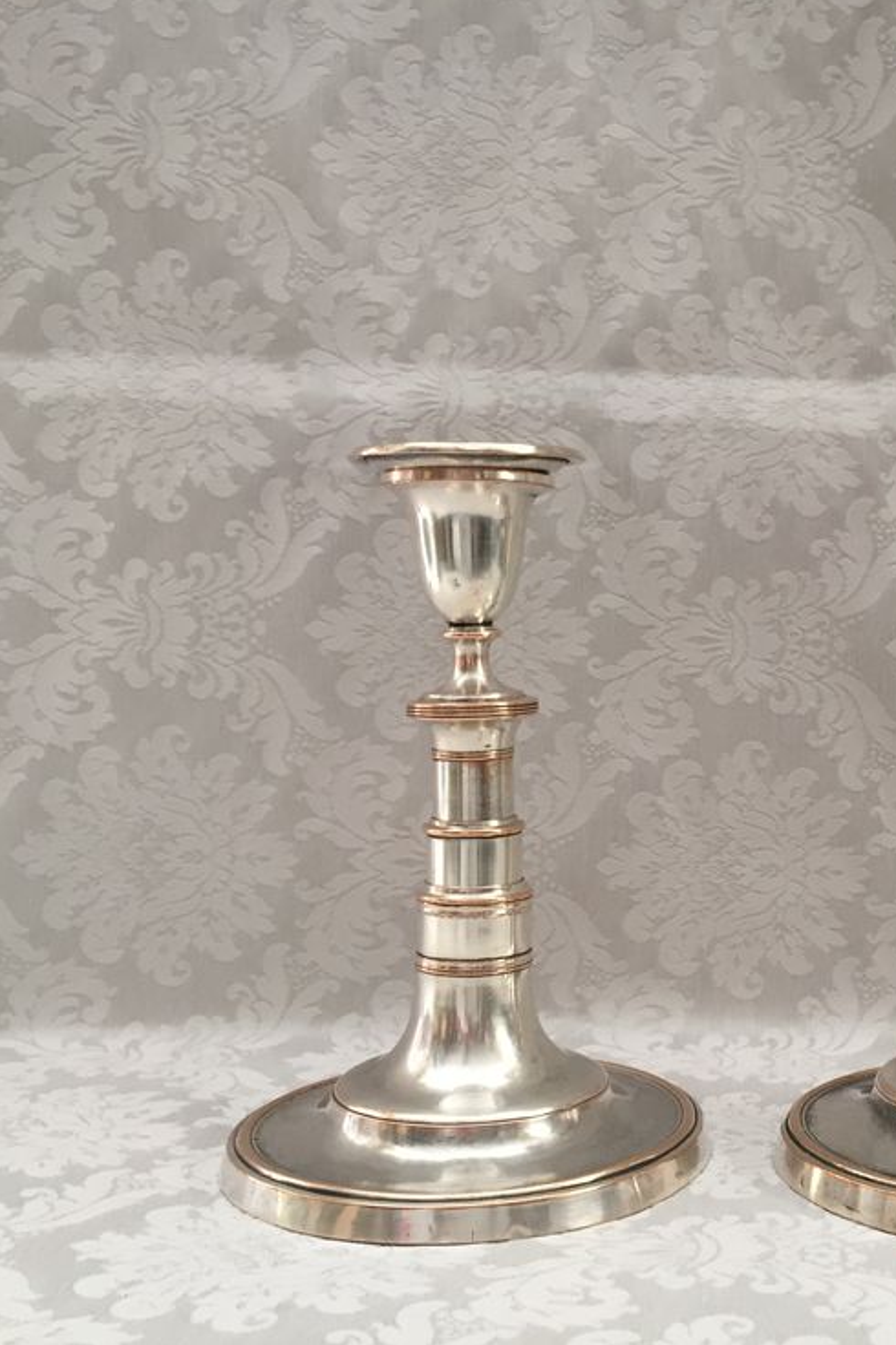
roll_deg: -0.6
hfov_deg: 31.5
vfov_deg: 47.4
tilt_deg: -0.7
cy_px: 663
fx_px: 1532
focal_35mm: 41
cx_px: 753
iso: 100
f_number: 2.2
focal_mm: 4.15
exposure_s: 1/33
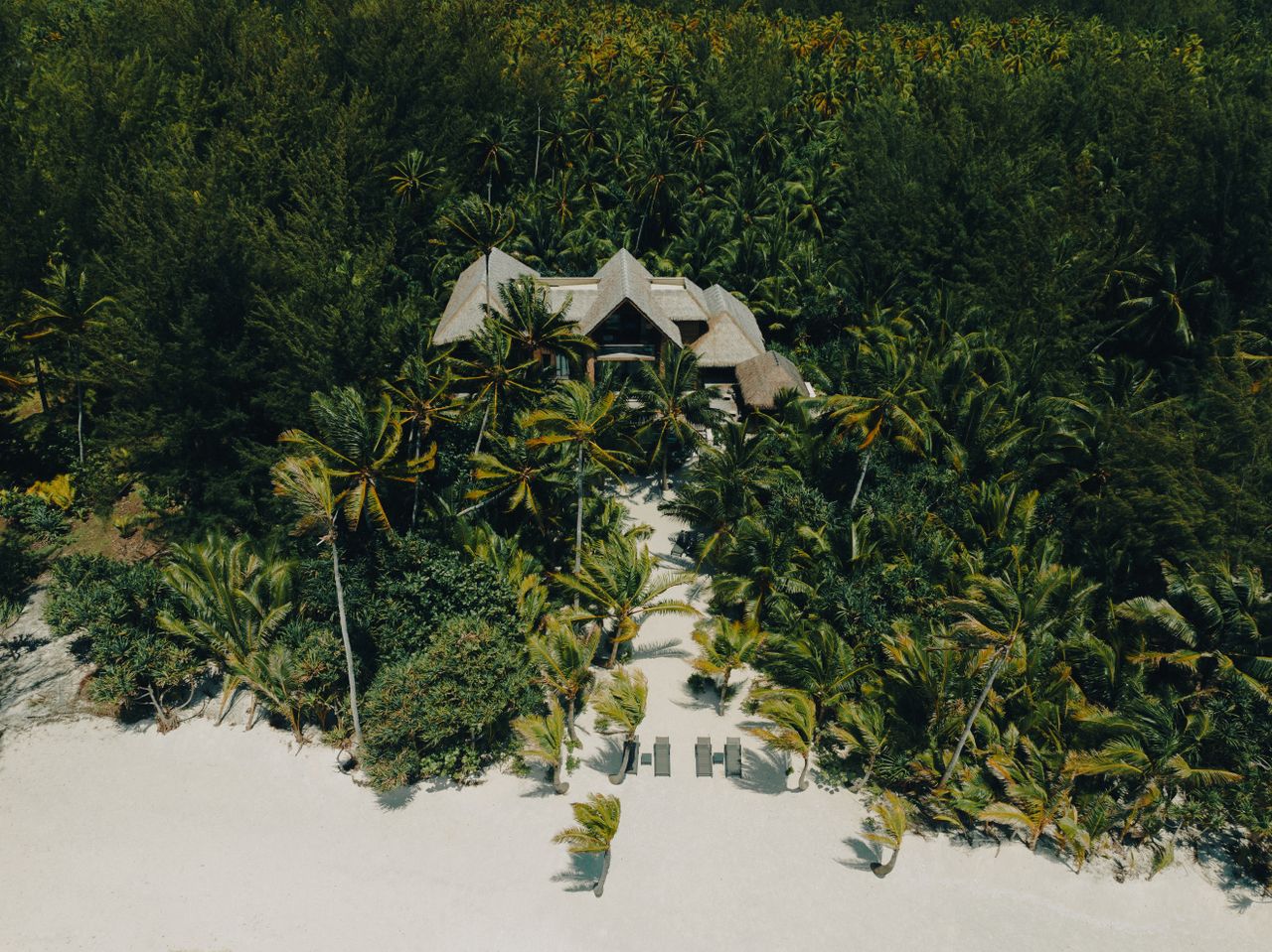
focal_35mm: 24
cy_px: 476
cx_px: 636
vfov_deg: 56.8
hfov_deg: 71.6
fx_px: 882
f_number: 5
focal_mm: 12.29
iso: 100
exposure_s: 1/120
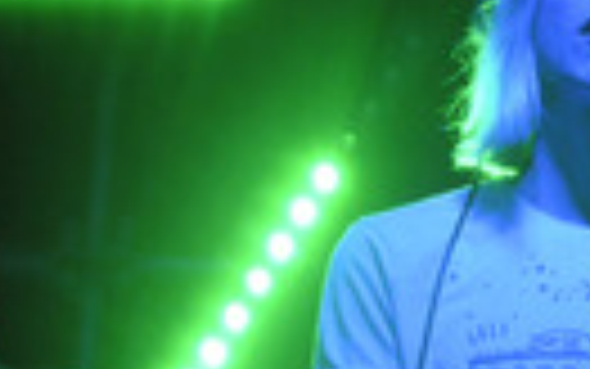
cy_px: 99
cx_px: 626
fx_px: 2365
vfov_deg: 8.9
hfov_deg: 14.0
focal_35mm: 147
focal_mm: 28
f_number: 4.5
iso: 1400
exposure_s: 1/160
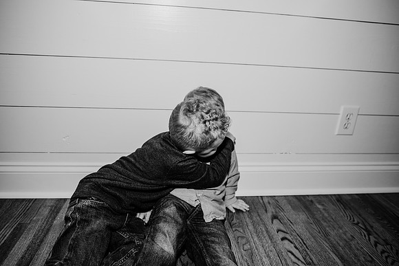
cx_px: 200
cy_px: 133
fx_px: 266
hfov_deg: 73.7
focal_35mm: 24
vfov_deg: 53.2
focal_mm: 24
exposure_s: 1/1000
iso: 500
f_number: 2.8
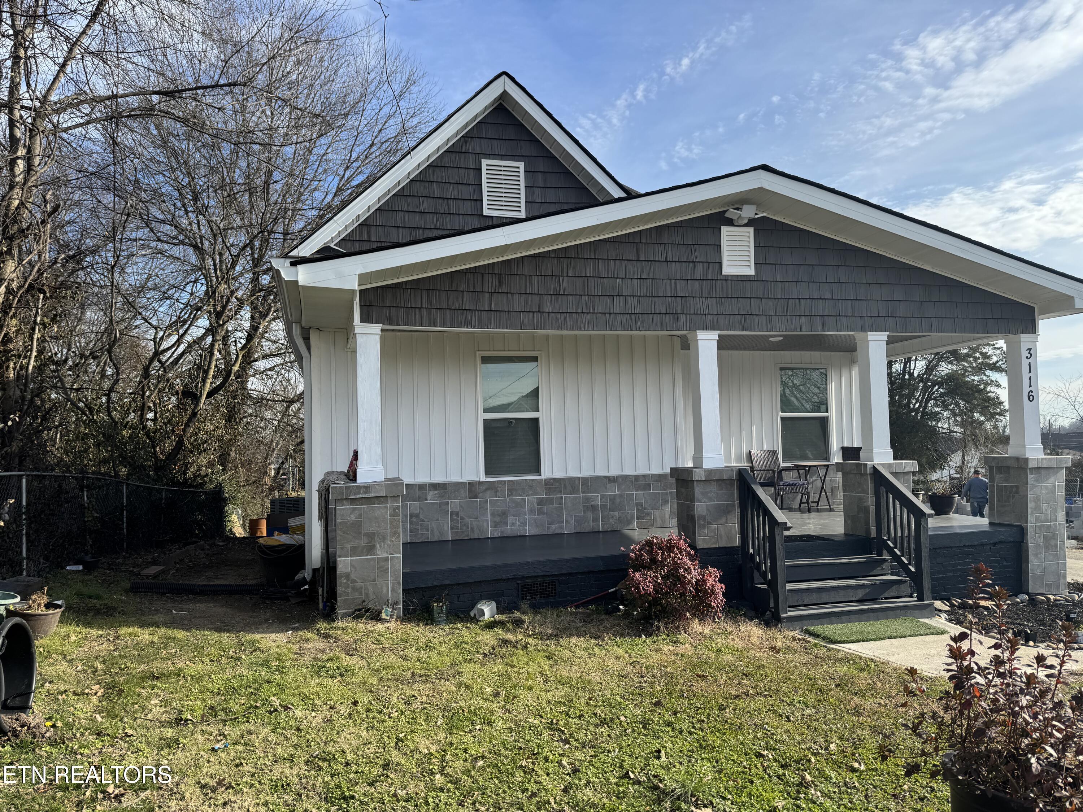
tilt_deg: +3.1
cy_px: 406
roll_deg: +1.6
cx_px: 542
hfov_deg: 71.6
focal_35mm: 24
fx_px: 751
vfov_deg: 56.8
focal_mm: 6.76
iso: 80
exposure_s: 1/2415
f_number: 1.78
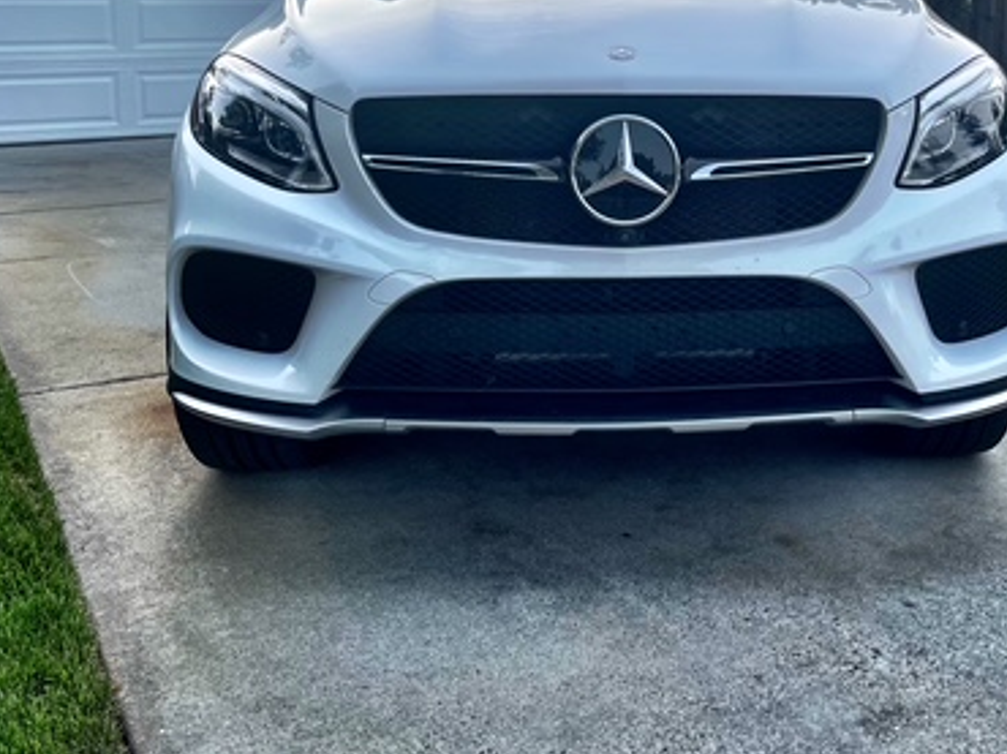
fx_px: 1308
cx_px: 645
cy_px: 131
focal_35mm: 45
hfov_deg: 41.7
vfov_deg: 31.2
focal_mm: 5.1
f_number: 1.6
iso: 32
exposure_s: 1/916
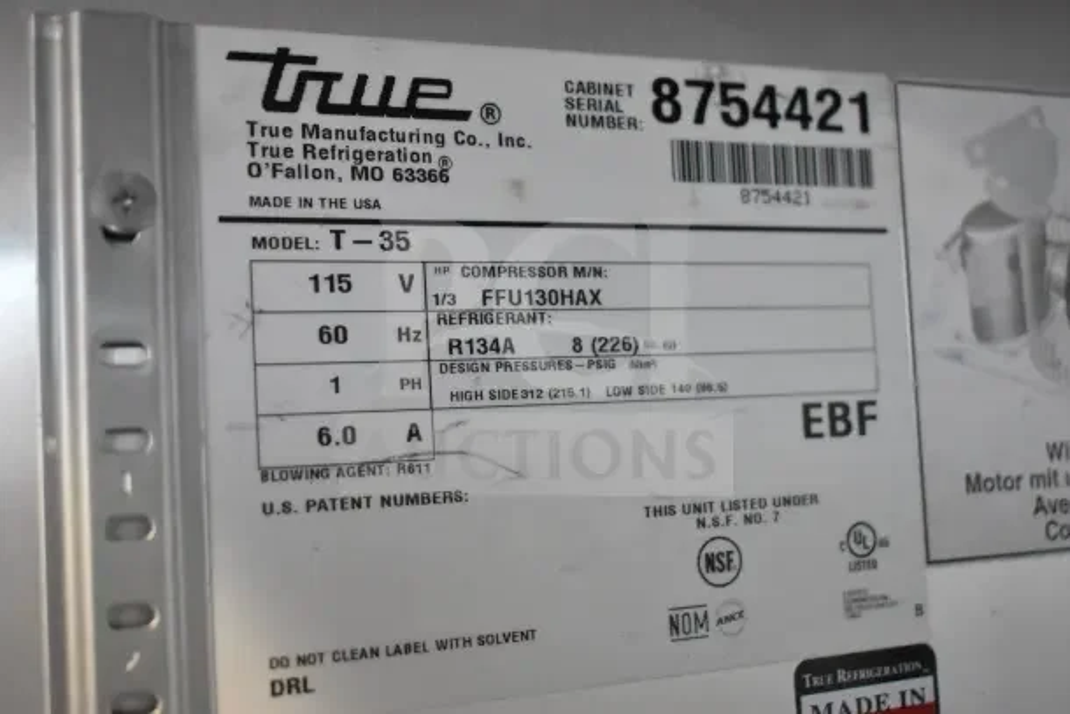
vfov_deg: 28.1
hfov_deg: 41.1
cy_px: 357
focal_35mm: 48
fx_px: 1427
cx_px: 535
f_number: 5
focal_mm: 32
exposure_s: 1/100
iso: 6400
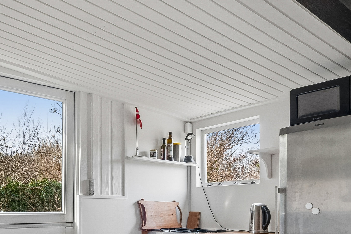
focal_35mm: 38
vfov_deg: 33.4
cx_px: 142
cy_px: 205
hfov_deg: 50.4
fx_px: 370
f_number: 10
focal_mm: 12
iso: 200
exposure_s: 1/10
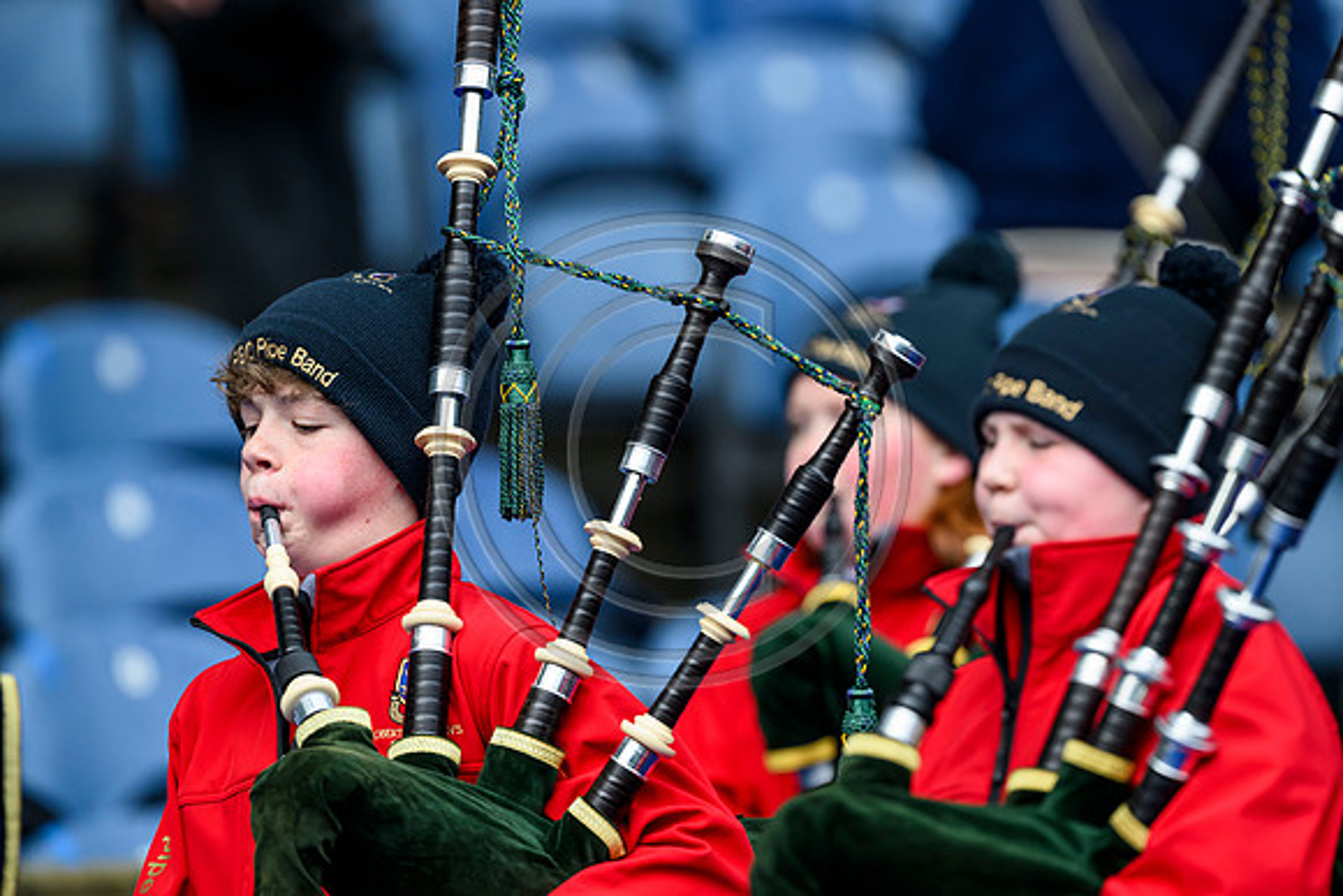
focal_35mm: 400
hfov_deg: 5.2
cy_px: 448
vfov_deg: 3.4
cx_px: 672
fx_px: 14925
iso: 1250
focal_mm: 400
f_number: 4
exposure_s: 1/1250
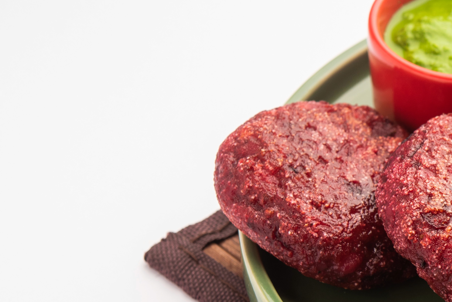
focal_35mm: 173
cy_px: 257
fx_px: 2173
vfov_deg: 7.9
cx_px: 638
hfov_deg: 11.5
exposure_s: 1/125
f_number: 7.1
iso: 100
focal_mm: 60
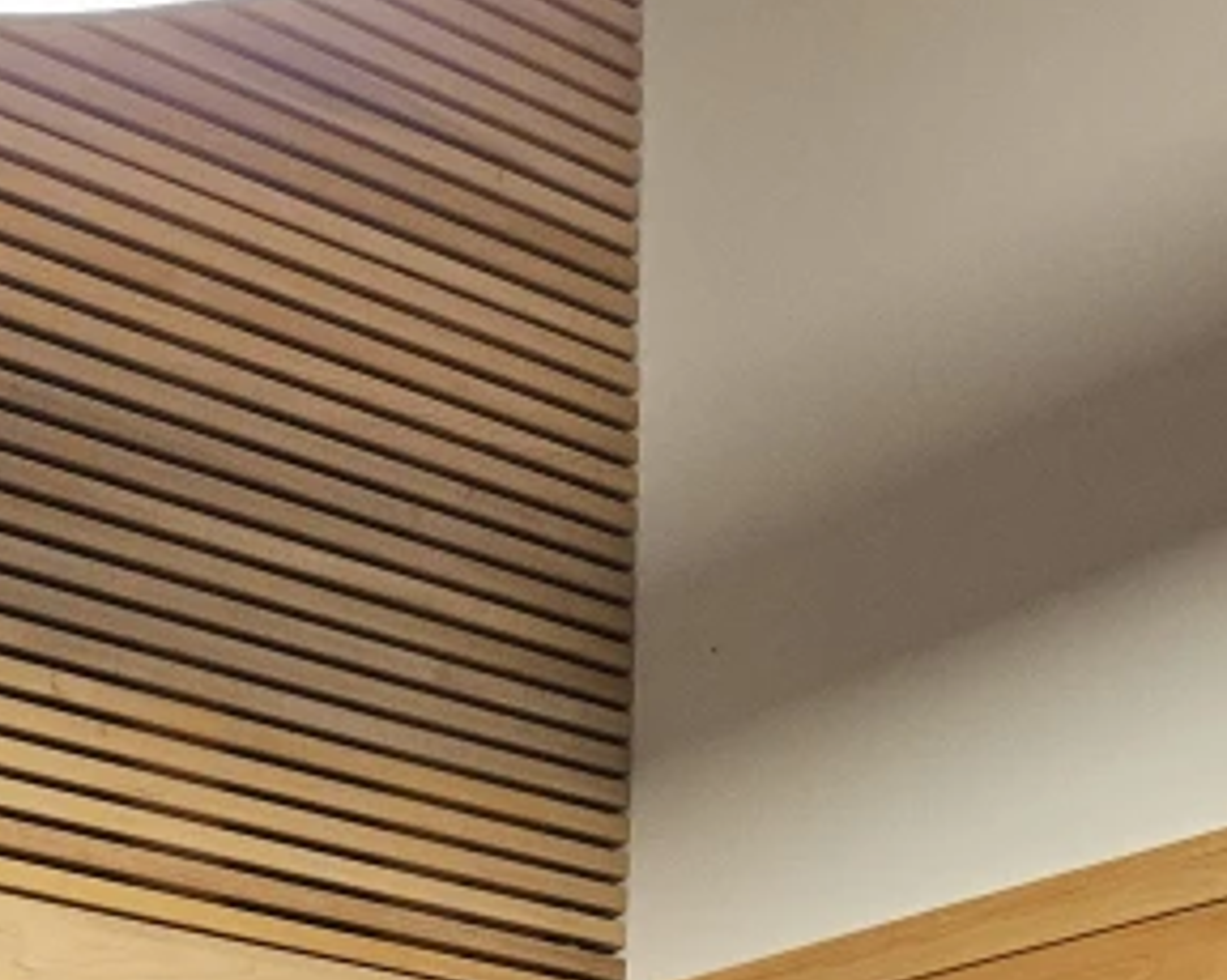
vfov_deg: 15.5
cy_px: 1977
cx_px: 234
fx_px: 2831
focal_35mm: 78
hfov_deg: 24.1
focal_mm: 5.4
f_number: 1.8
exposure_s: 1/120
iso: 250
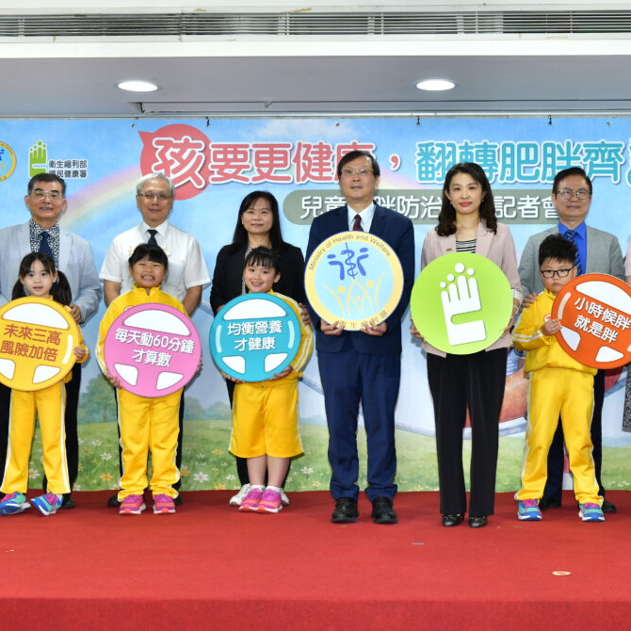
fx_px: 1072
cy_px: 321
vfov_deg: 32.8
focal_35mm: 52
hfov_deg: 32.5
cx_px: 423
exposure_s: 1/125
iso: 500
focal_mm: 40
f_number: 6.3
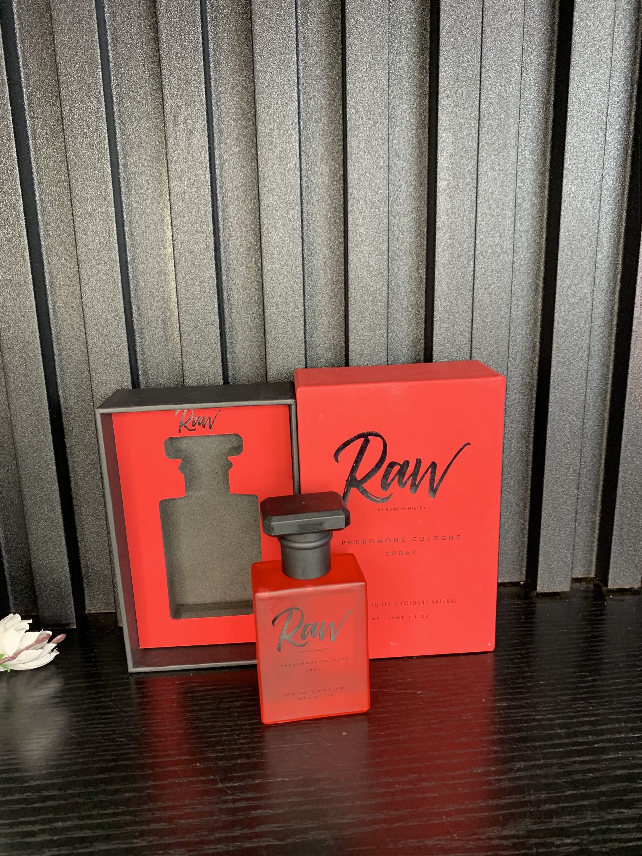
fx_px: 643
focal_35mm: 26
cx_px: 321
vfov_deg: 67.3
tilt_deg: -13.6
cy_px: 428
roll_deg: +3.1
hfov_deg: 53.1
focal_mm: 4.25
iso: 100
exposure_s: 1/49
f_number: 1.8
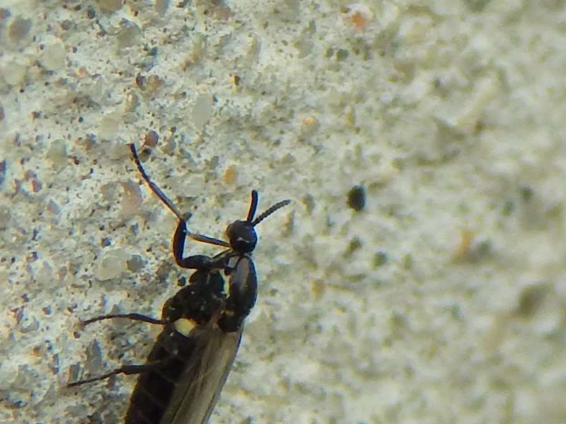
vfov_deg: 7.1
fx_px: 3401
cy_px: 340
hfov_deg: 9.5
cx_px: 192
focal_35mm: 208
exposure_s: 1/125
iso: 125
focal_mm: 18.7
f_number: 4.5
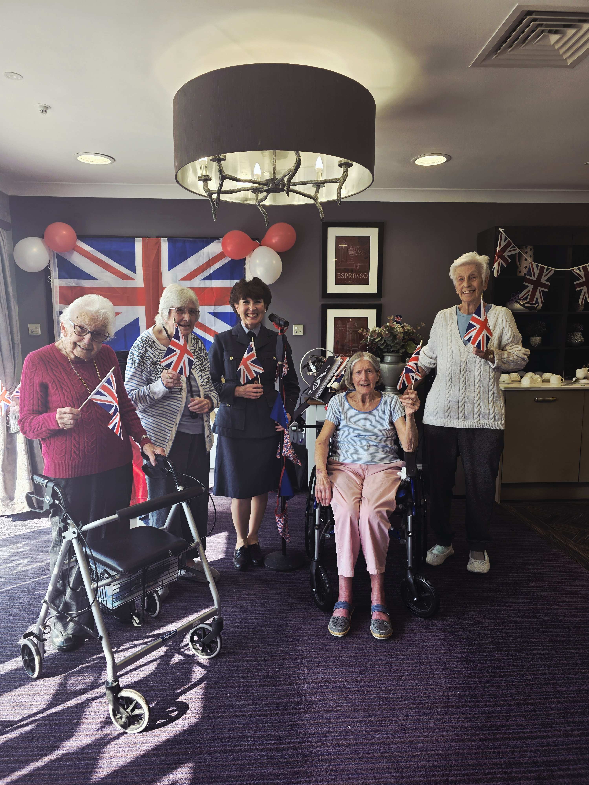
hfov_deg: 58.9
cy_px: 392
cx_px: 294
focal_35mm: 23
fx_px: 522
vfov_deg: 73.9
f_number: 1.7
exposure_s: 1/101
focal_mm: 6.3
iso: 25
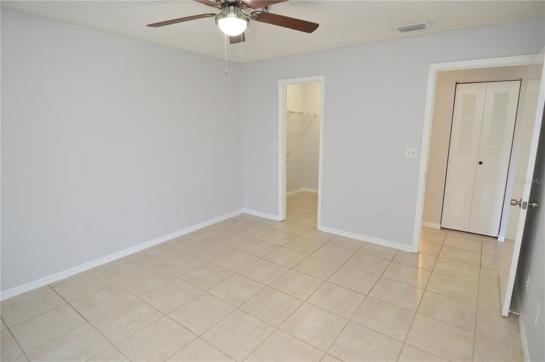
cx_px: 272
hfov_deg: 90.1
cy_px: 181
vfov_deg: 67.3
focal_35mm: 18
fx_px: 272
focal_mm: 12
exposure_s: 1/60
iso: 1100
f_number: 4
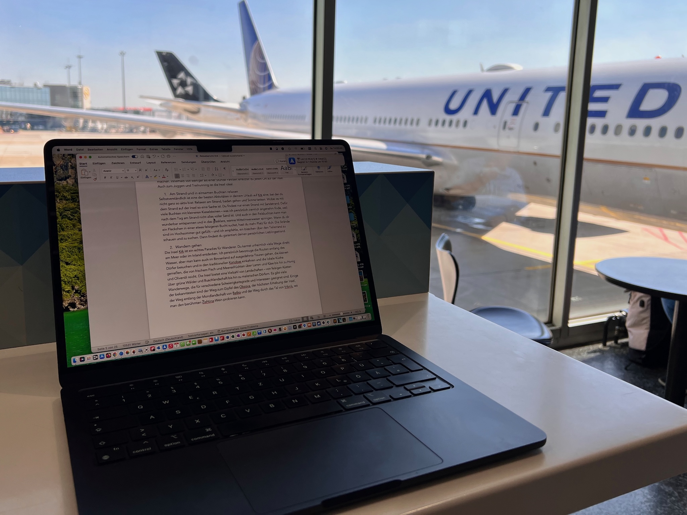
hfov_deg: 67.3
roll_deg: -0.3
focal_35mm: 26
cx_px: 344
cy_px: 258
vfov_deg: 53.1
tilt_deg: -9.8
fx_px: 516
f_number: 1.5
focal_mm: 5.7
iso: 50
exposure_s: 1/588
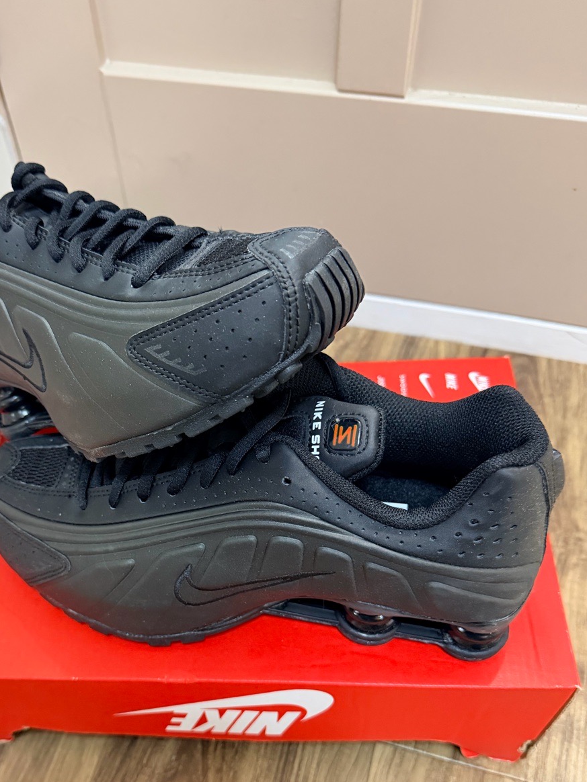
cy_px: 493
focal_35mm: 33
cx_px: 209
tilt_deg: -53.3
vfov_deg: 54.7
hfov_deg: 42.5
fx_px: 746
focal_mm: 6.76
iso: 800
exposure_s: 1/60
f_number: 1.78
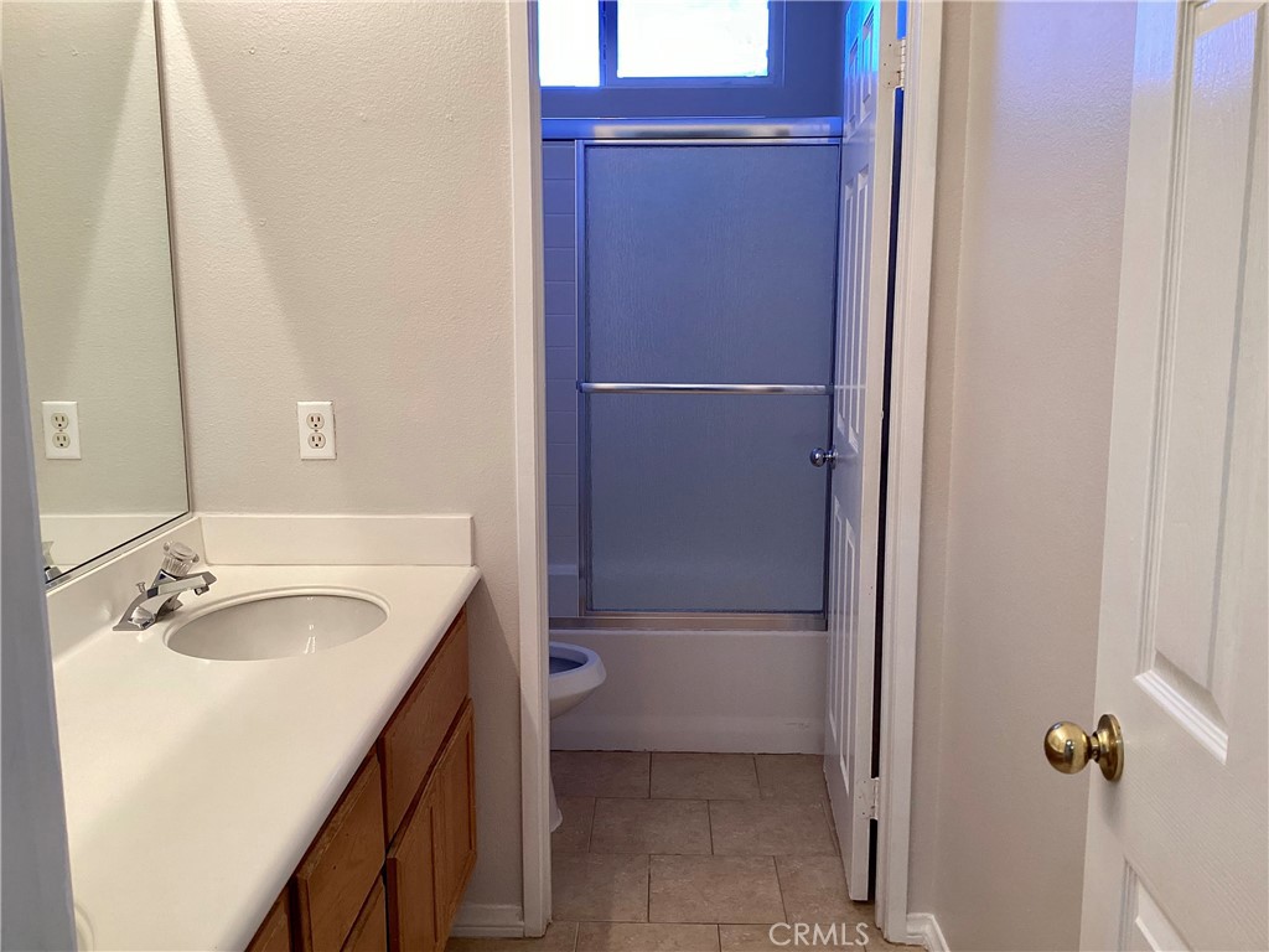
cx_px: 634
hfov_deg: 58.4
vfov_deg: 45.4
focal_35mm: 31
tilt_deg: -10.3
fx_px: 1136
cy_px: 476
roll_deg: -1.5
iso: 80
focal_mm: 3.3
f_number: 2.4
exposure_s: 1/60
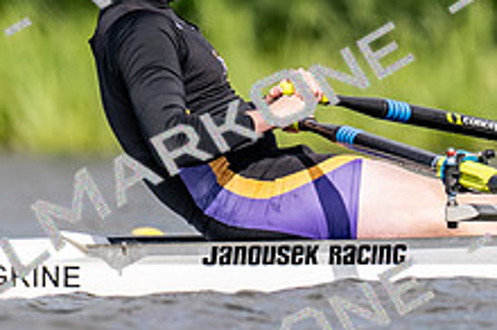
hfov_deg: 0.9
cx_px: 346
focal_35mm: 2374
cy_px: 16
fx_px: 32726
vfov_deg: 0.6
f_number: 4
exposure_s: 1/2500
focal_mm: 600
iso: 250
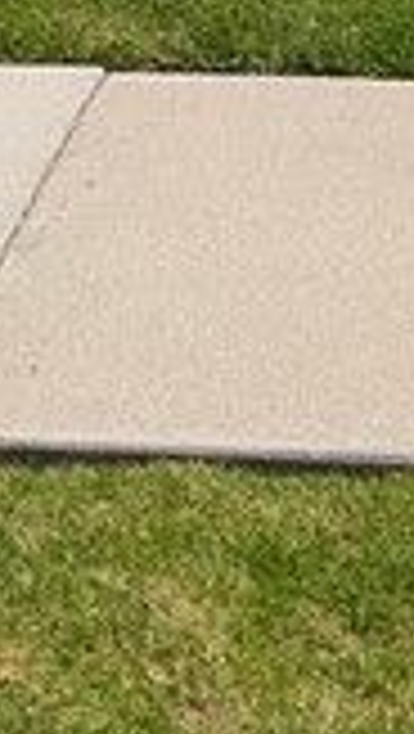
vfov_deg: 19.3
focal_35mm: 82
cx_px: 281
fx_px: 1596
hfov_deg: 14.7
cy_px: -594
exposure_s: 1/3247
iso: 52
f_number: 1.7
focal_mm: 2.02
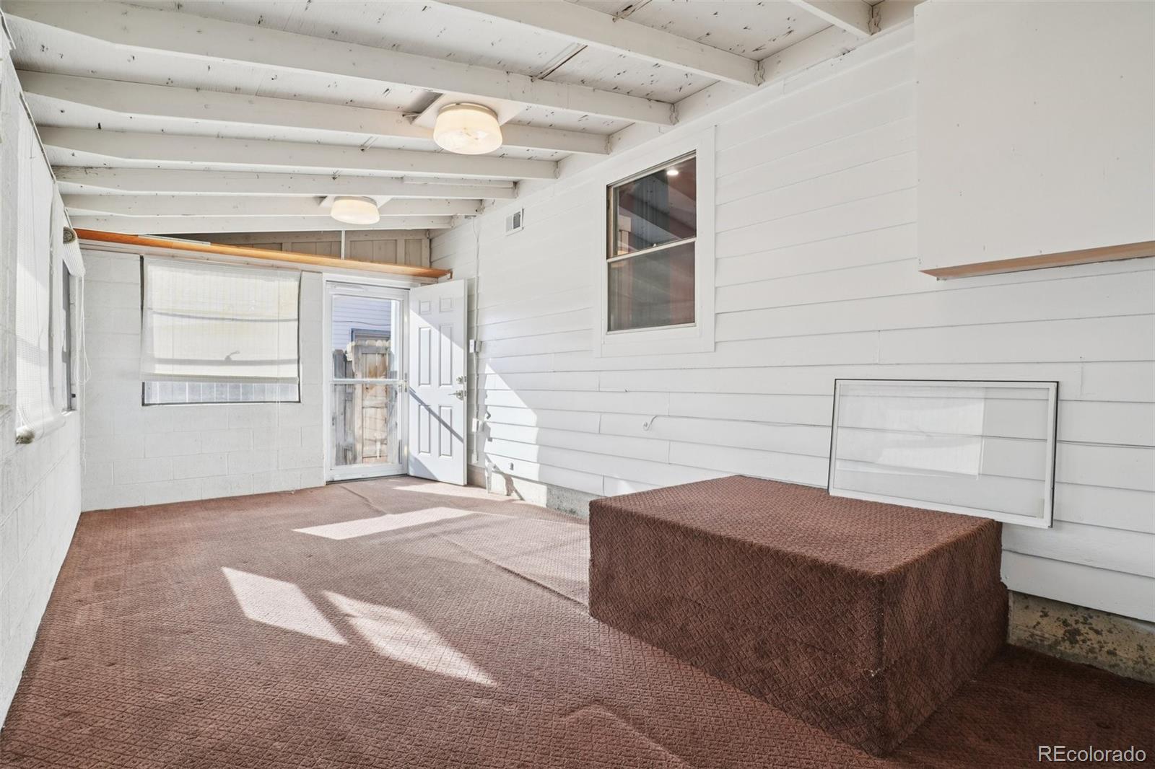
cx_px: 578
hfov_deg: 95.0
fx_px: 529
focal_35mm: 16
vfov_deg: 72.0
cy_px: 384
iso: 100
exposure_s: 1/45
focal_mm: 11
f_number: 8
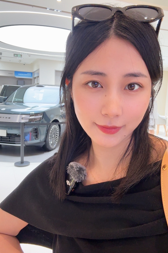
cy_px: 125
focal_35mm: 32
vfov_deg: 58.7
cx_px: 84
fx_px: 224
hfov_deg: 41.1
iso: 125
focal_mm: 2.69
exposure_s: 1/50
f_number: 1.9
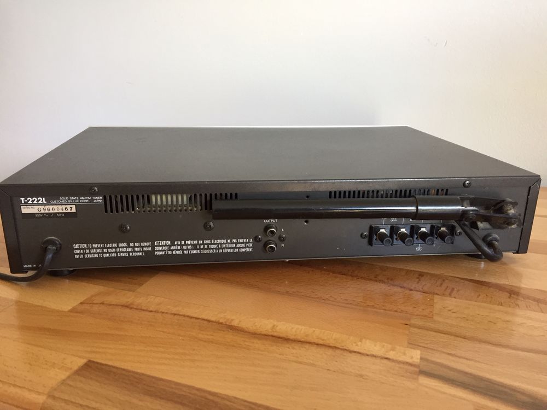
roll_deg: -1.2
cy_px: 205
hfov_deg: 61.7
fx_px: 458
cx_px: 274
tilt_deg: -17.9
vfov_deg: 48.2
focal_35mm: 29
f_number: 2.2
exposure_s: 1/33
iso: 125
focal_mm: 4.15
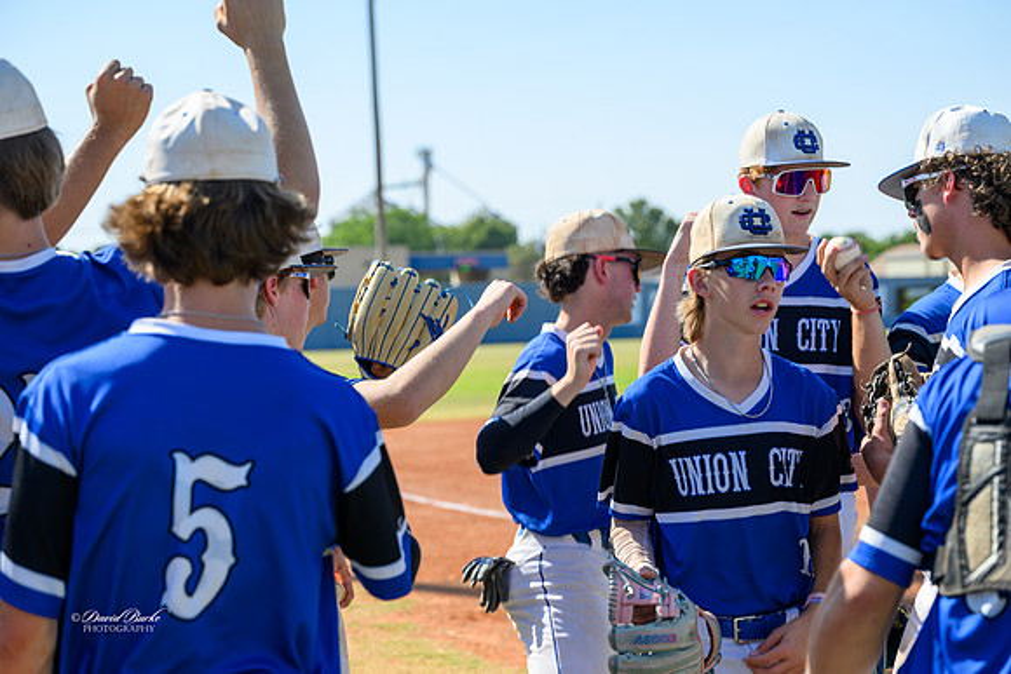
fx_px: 1966
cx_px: 506
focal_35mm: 70
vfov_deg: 19.5
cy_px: 337
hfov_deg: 28.8
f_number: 4
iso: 64
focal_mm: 70
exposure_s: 1/400
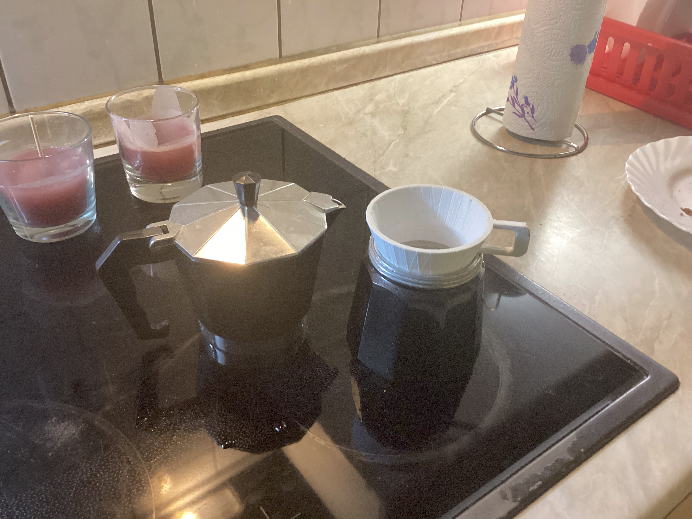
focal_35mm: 31
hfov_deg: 58.4
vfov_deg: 45.4
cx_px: 346
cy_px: 260
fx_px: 620
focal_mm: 3.3
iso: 320
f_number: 2.4
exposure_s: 1/33
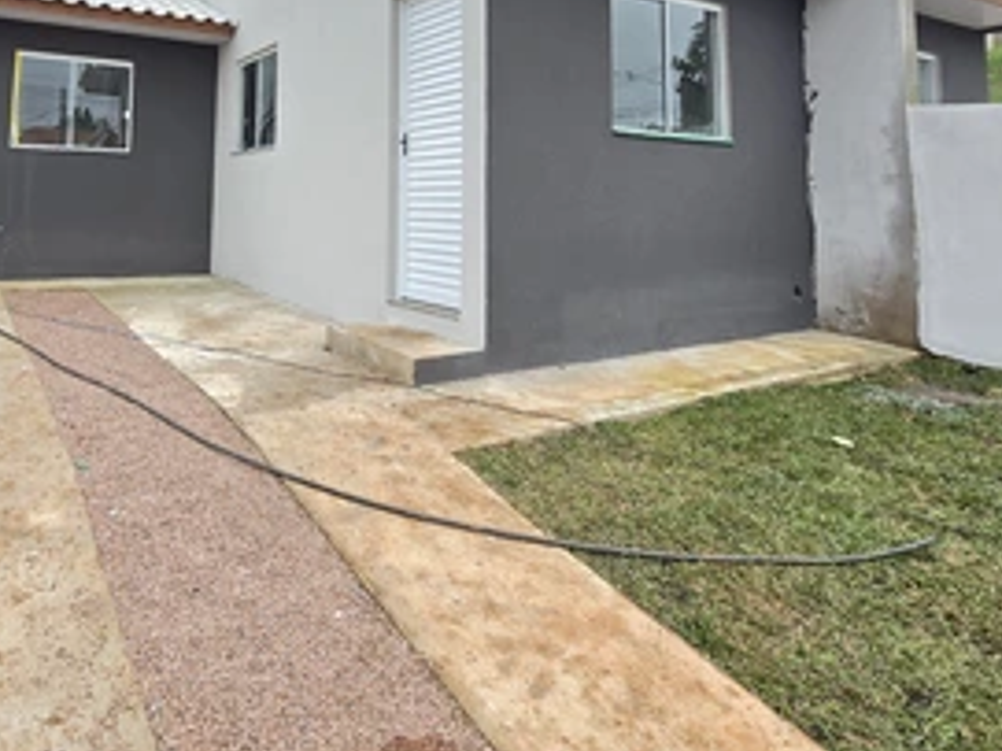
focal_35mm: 23
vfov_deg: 54.4
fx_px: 665
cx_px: 333
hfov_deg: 71.7
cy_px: 141
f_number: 2.2
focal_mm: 2.2
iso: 50
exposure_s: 1/417
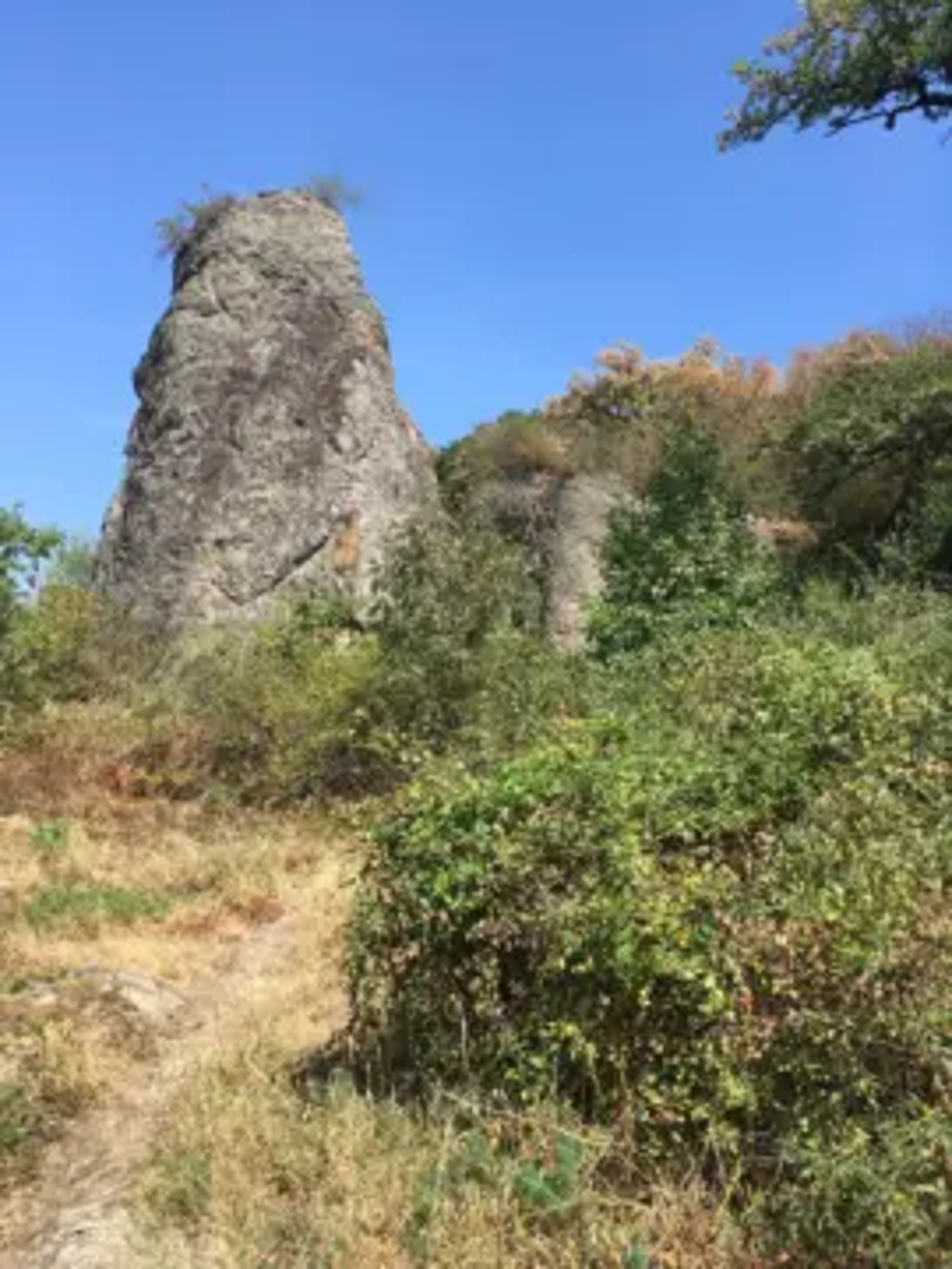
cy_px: 634
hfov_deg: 48.2
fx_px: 1063
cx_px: 476
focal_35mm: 29
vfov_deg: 61.7
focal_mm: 4.15
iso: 25
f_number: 2.2
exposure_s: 1/801
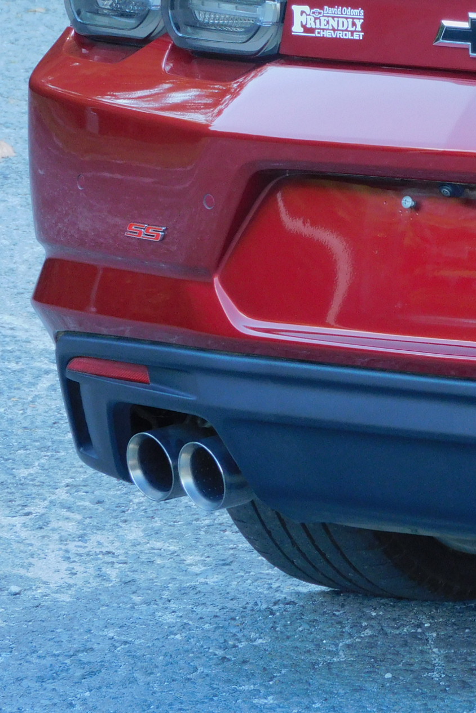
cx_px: 622
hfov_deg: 4.1
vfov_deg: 6.1
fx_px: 6663
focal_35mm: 336
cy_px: 237
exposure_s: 1/60
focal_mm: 32.2
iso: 200
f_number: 5.3
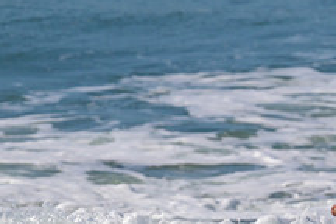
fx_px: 14923
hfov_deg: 1.3
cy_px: 198
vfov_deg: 0.9
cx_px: 356
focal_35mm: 1599
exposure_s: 1/2000
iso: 280
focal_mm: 530
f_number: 10
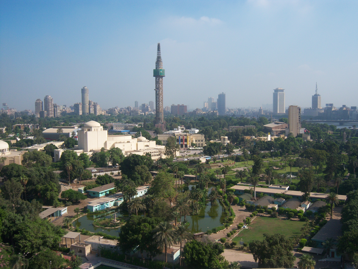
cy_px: 134
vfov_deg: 39.7
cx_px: 179
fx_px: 372
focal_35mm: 36
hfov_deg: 51.4
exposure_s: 1/500
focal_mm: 7.5
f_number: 4.8
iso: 80
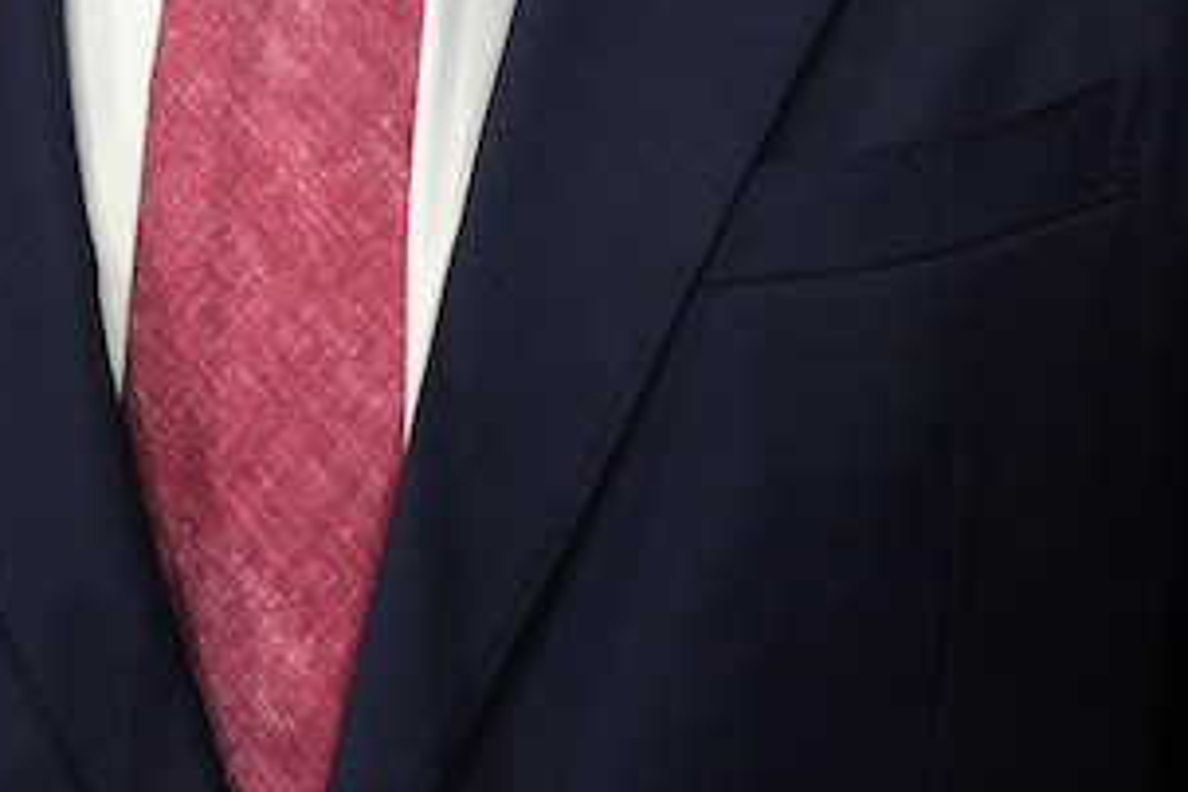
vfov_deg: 0.9
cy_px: -486
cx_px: 420
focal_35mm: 1583
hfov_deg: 1.3
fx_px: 52235
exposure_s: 1/160
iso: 400
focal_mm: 400
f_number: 2.8
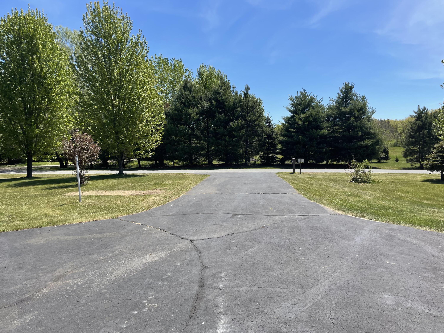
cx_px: 222
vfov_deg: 53.1
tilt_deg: -2.3
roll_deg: +2.9
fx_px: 333
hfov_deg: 67.3
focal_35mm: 26
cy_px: 166
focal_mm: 4.2
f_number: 1.6
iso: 32
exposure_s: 1/2882
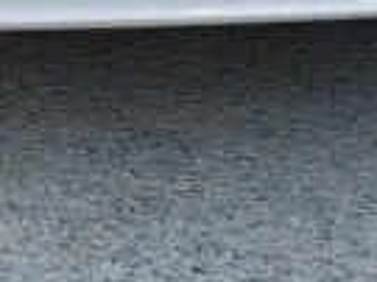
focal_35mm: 227
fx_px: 2470
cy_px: -360
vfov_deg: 6.3
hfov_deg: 8.7
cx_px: 134
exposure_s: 1/887
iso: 80
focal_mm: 6.86
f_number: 1.78
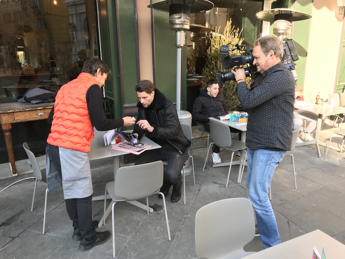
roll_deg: +1.1
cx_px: 172
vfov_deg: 49.7
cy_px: 130
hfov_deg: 63.4
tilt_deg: -14.5
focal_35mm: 28
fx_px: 279
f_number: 1.8
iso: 20
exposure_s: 1/121
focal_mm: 3.99
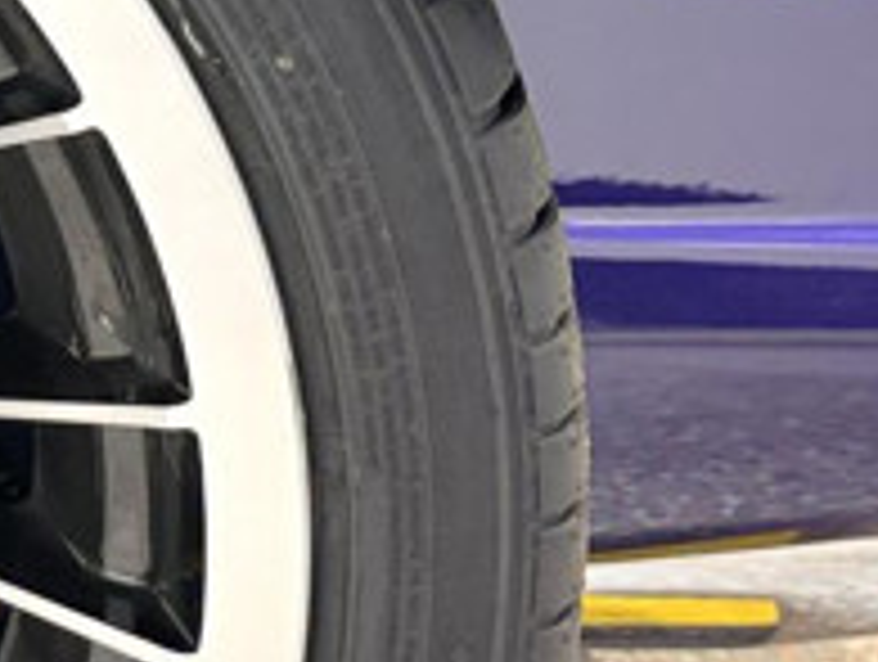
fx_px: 3608
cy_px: 162
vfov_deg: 10.5
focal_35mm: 142
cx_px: -534
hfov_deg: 13.0
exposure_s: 1/60
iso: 100
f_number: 1.6
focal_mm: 5.96
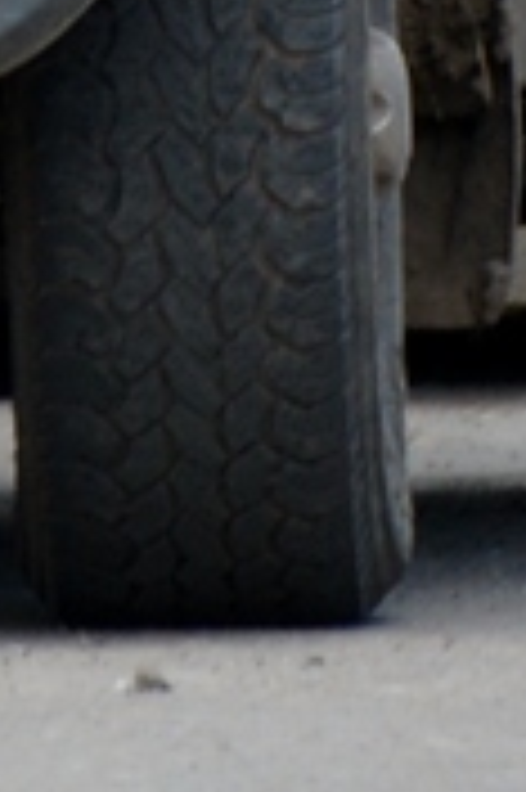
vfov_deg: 0.8
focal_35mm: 2563
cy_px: -990
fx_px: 56279
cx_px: -589
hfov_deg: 0.5
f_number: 6.3
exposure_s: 1/400
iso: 400
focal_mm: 250
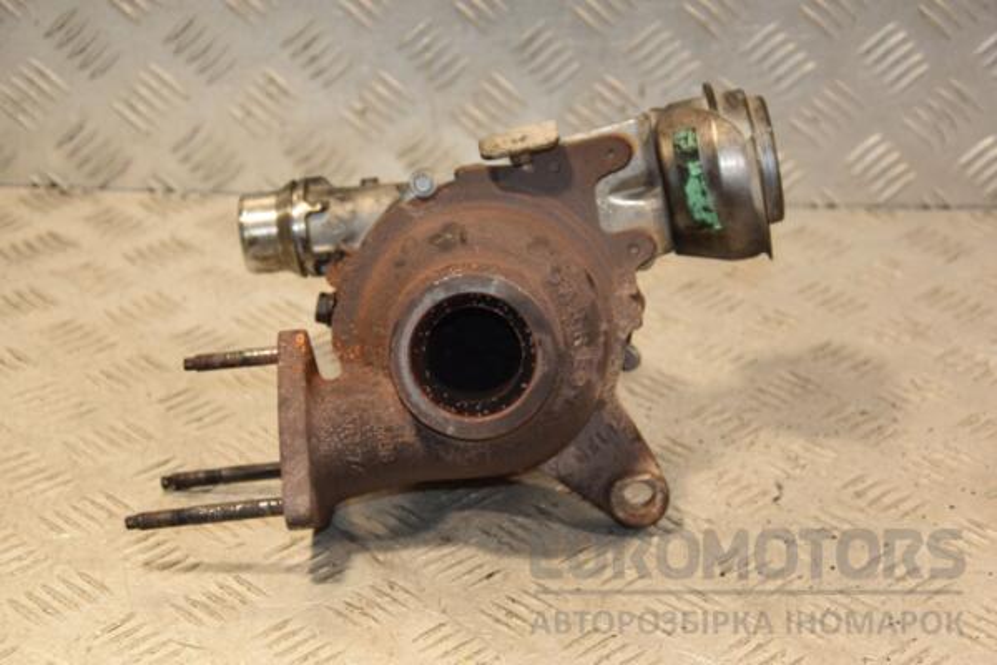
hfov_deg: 23.4
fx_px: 2409
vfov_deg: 15.7
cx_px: 498
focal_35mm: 87
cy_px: 332
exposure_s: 1/200
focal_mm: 58
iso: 800
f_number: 5.6
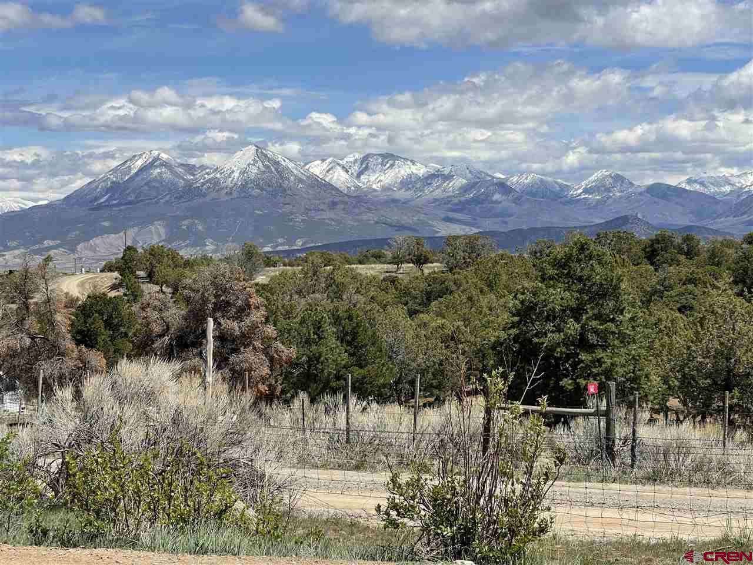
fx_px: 1392
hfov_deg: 30.3
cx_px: 376
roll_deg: +0.0
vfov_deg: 22.9
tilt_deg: -3.0
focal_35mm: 64
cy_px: 282
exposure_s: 1/2179
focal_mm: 7.5
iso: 20
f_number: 2.2
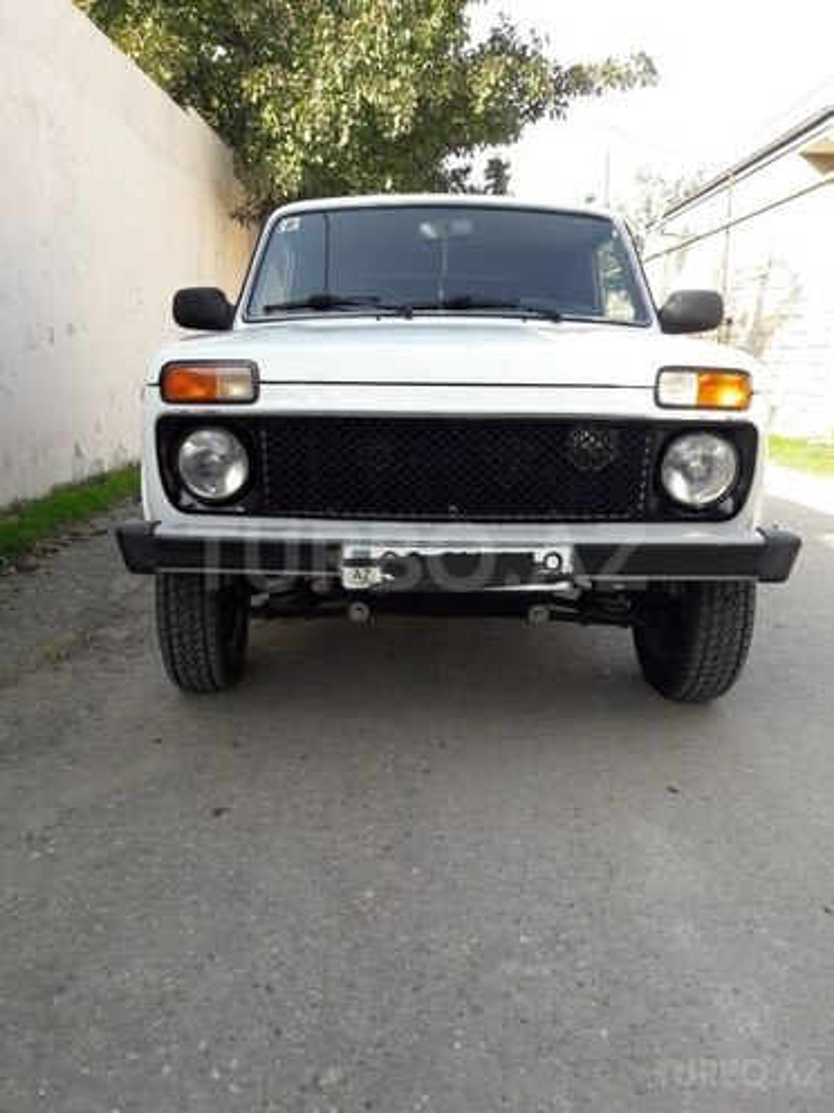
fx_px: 899
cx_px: 417
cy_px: 556
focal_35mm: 28
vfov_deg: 63.4
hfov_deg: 49.7
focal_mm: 3.7
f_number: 1.9
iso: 40
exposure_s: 1/312
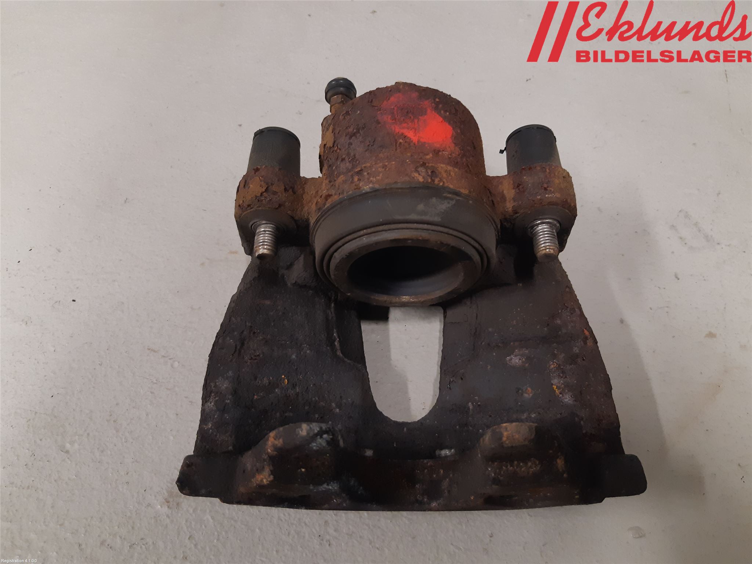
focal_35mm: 26
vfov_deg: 53.1
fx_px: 565
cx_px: 376
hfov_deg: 67.3
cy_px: 282
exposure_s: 1/50
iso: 160
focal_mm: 3.93
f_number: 1.7
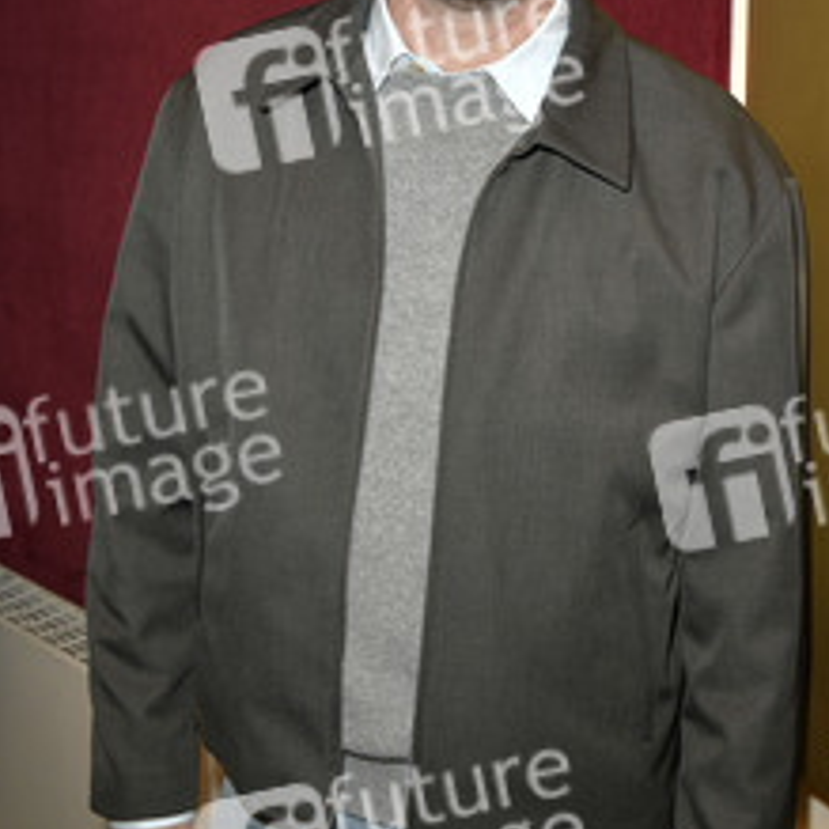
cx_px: 500
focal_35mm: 59
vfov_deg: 28.9
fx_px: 1599
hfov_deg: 29.0
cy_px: 273
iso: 2500
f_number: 5.6
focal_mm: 38
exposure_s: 1/160
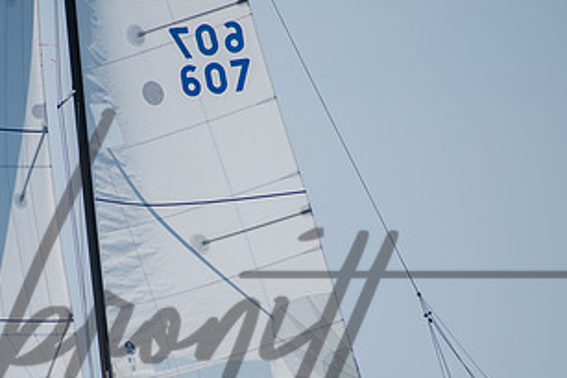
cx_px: 133
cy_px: 318
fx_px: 10132
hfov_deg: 3.2
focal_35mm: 643
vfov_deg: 2.1
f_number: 6.3
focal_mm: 220
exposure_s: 1/1000
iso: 200
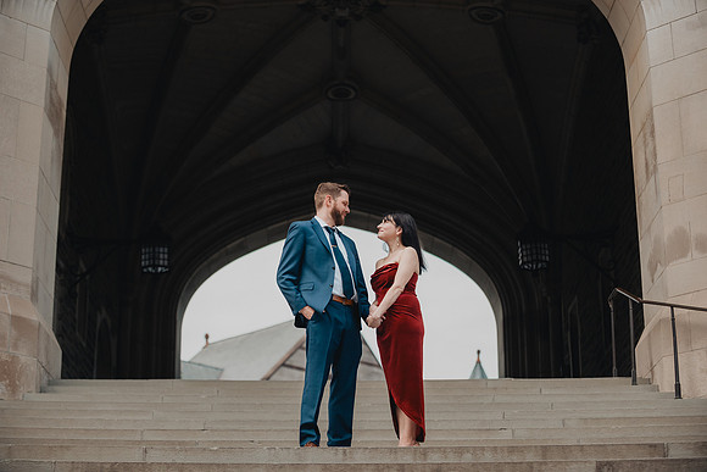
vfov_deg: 19.0
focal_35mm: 72
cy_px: 231
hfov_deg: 28.1
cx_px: 353
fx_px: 1410
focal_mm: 70
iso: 800
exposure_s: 1/2000
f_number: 2.8
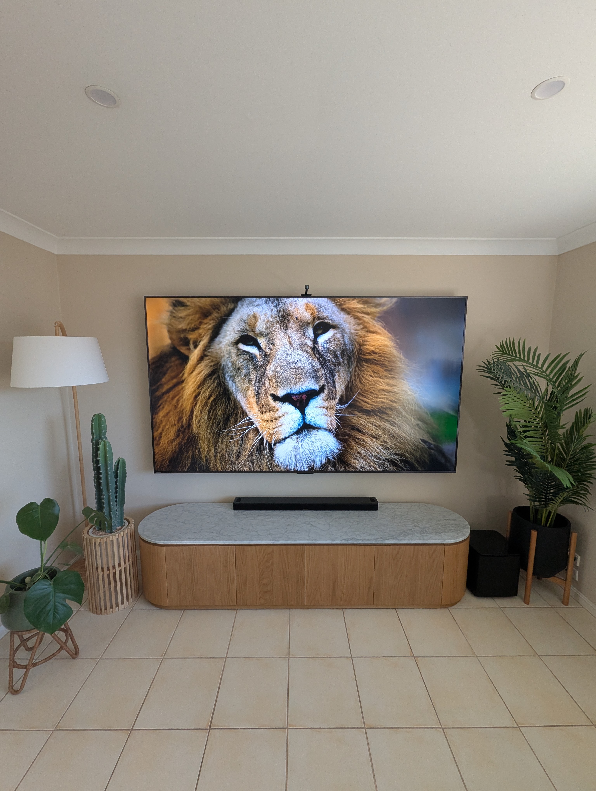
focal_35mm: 13
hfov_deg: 90.1
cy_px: 396
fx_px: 298
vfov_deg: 106.1
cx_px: 298
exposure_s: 1/141
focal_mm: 1.95
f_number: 2.2
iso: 148
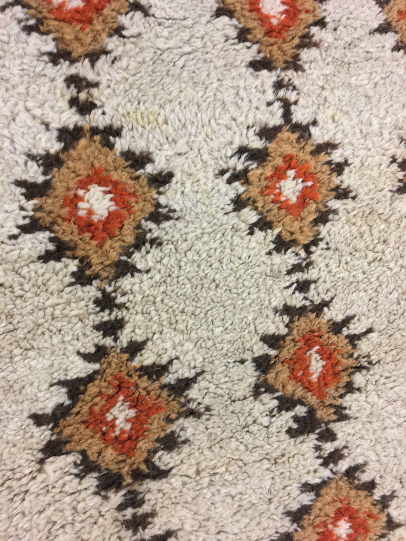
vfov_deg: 61.7
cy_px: 270
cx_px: 203
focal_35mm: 29
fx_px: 454
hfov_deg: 48.2
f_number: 2.2
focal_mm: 4.15
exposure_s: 1/33
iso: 200
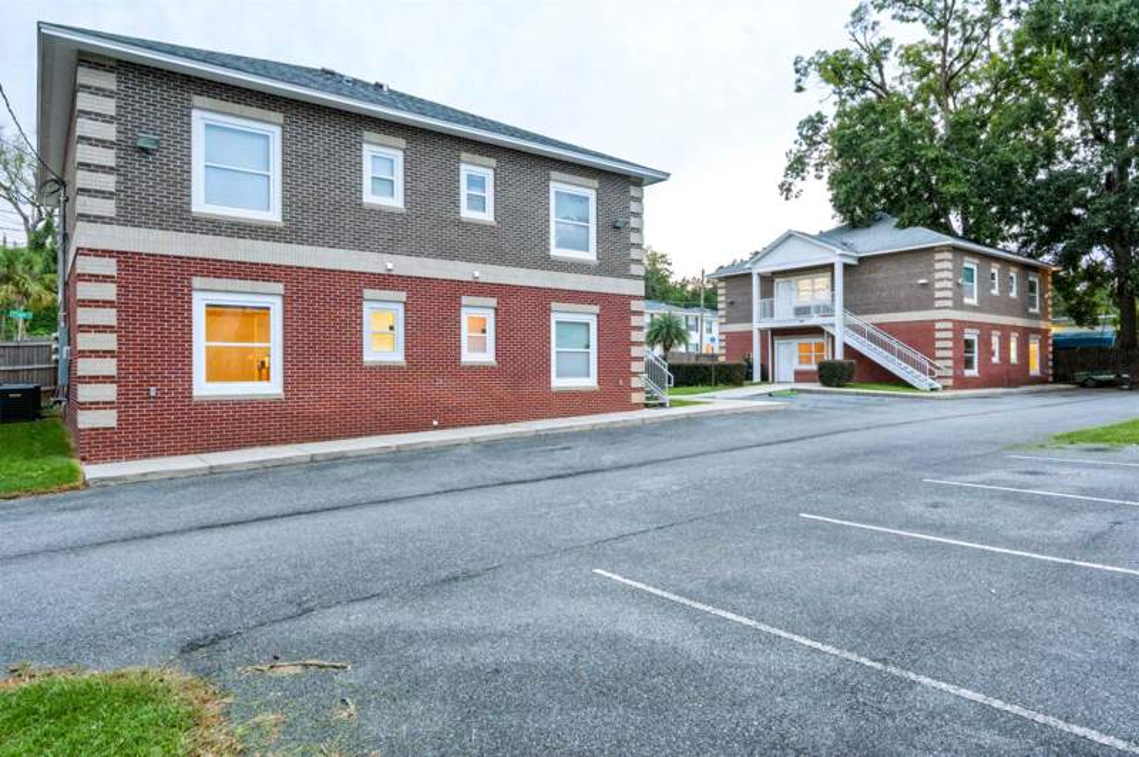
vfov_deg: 59.1
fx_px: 669
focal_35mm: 21
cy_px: 378
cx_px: 570
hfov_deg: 80.8
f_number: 16
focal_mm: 14.1
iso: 100
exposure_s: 4
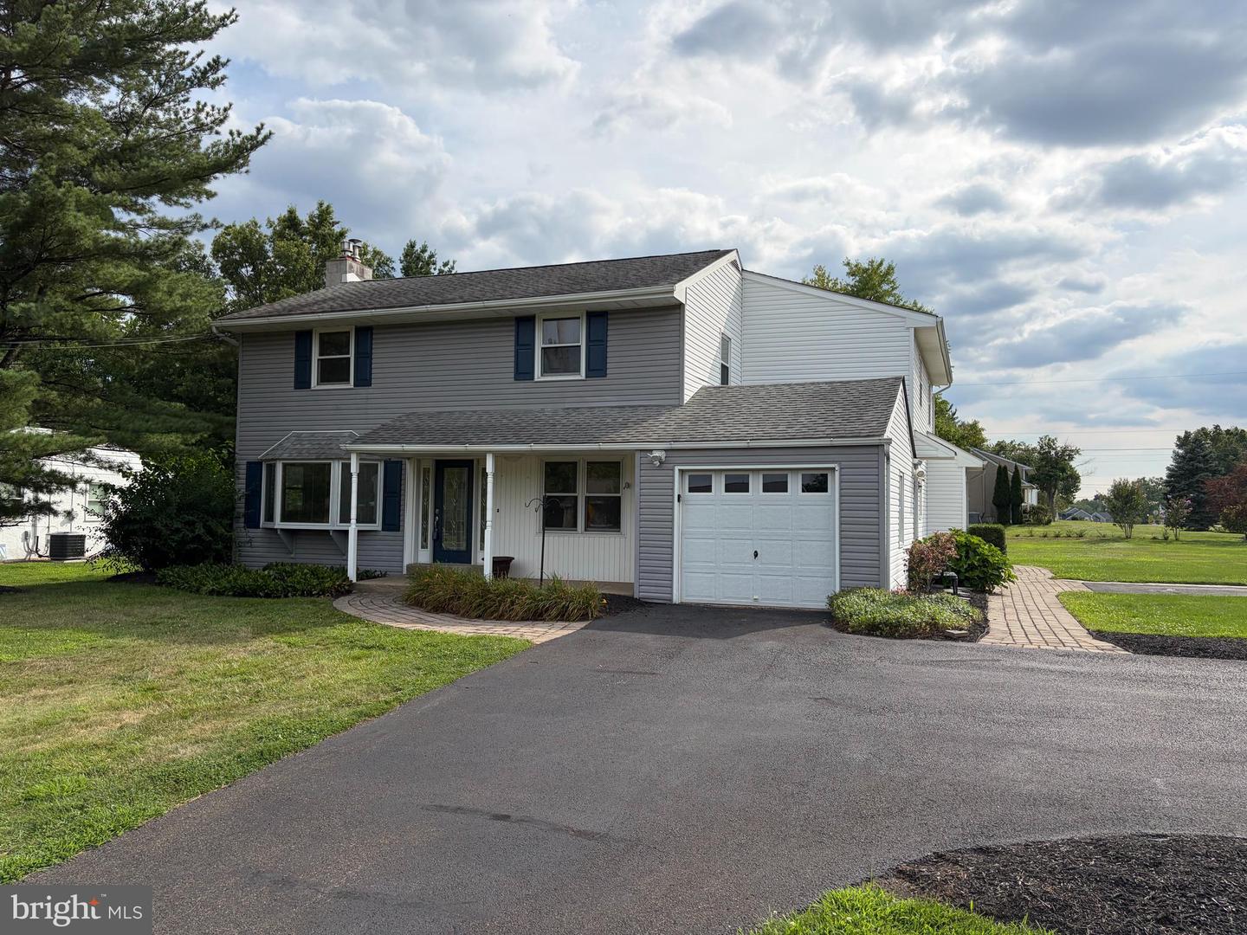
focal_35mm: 26
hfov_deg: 67.3
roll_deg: -0.8
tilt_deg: +3.0
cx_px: 624
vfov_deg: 53.1
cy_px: 468
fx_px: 937
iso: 50
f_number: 1.6
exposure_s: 1/3623
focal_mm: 5.96
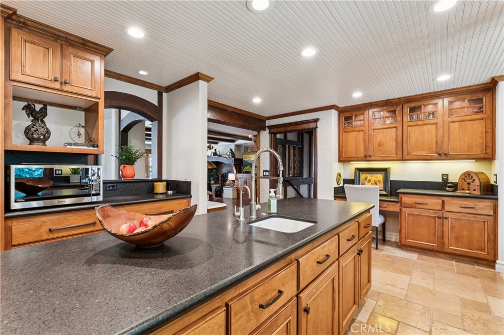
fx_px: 227
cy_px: 168
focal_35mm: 16
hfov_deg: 96.0
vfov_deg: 73.0
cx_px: 252
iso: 100
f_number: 13
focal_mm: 16.2
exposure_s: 2
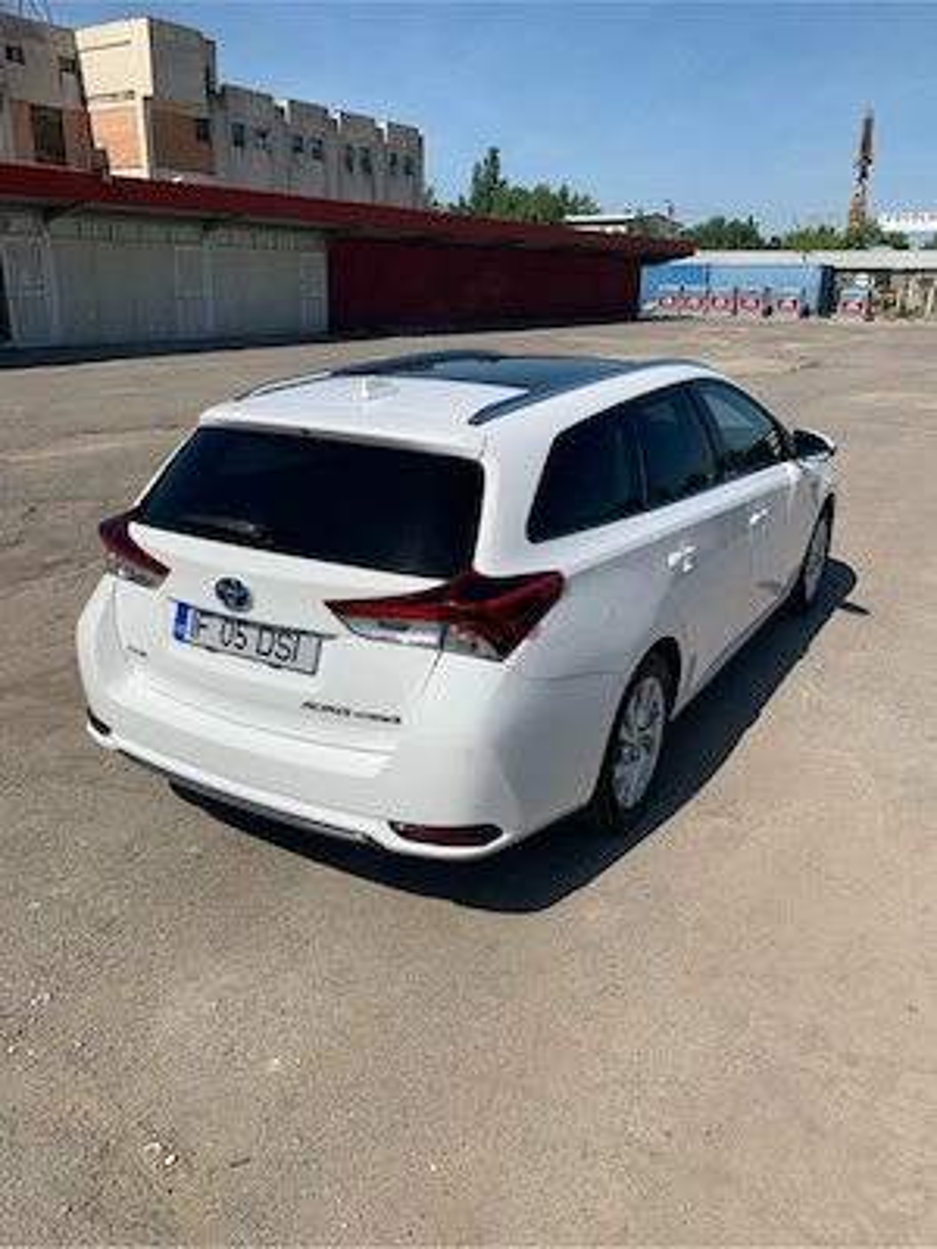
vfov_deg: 67.3
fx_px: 938
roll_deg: -0.7
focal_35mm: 26
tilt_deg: -16.7
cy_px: 624
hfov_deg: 53.1
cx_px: 468
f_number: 1.8
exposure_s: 1/4464
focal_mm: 4.25
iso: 25
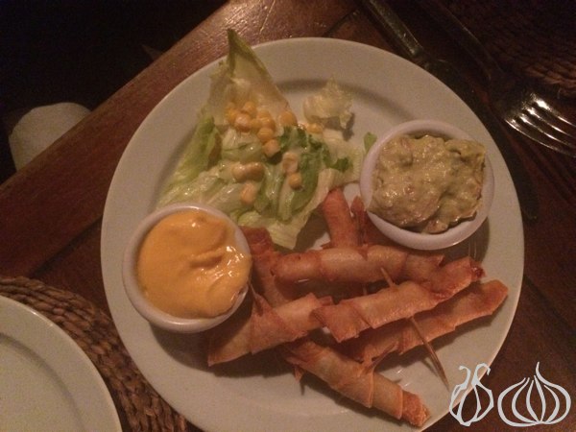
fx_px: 499
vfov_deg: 46.8
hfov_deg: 60.0
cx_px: 288
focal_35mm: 30
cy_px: 216
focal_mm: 4.12
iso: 1000
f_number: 2.2
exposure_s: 1/15
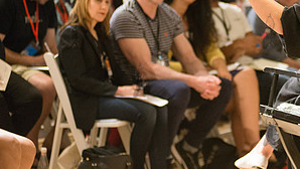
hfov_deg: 13.1
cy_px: 31
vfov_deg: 7.4
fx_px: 1297
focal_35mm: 163
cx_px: 269
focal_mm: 80
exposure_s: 1/200
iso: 4000
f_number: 2.8
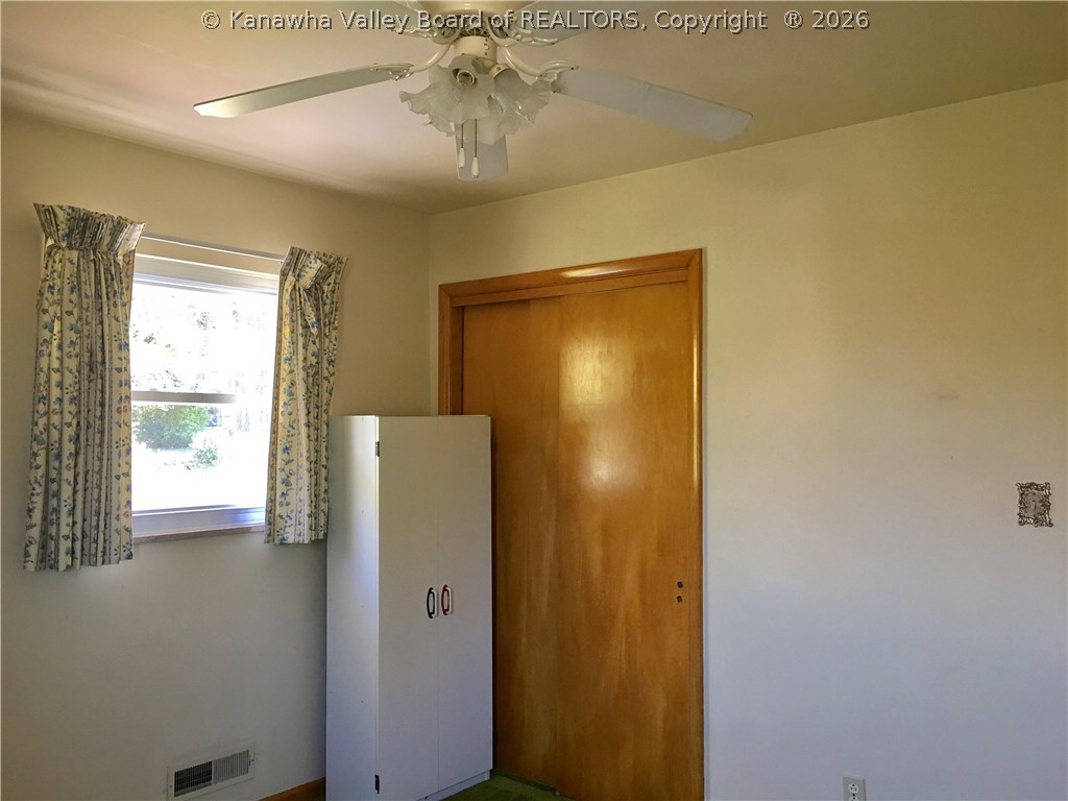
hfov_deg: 61.7
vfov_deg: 48.2
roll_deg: -0.4
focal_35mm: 29
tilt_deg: +1.3
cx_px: 534
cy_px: 400
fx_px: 895
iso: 40
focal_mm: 4.15
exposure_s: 1/15
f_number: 2.2
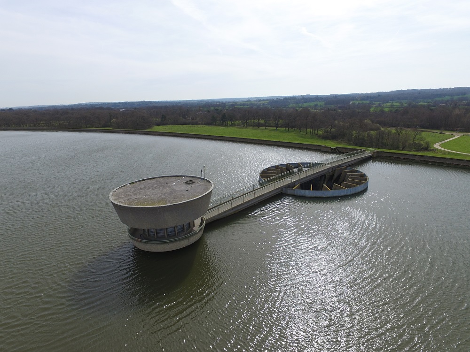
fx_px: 272
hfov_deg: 81.7
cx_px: 235
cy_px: 176
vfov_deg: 66.0
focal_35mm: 20
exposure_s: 1/1167
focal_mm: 3.61
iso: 100
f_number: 2.8
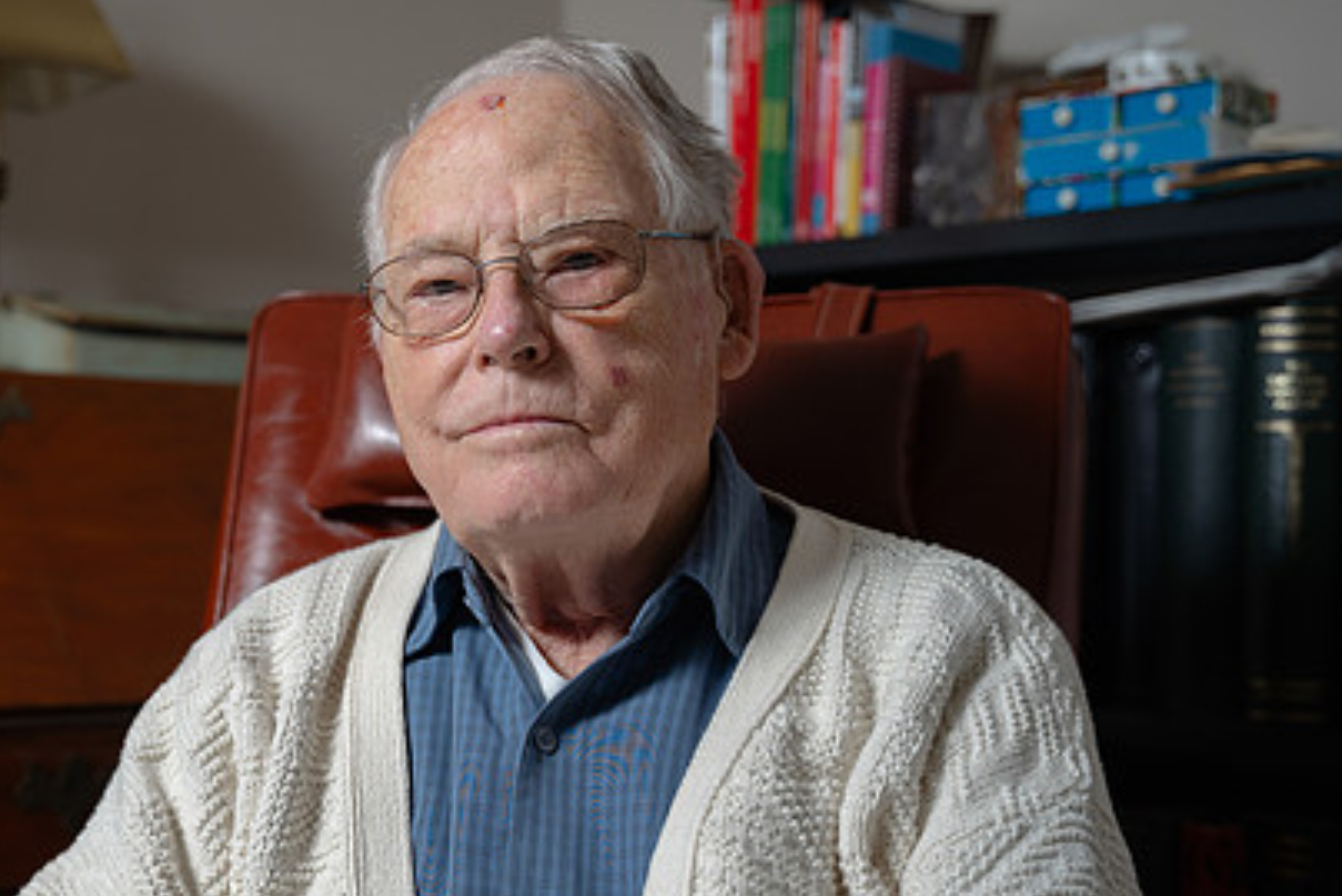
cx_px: 391
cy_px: 578
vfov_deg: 23.7
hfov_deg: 34.5
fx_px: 2125
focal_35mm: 57
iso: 200
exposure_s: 1/160
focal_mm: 36.7
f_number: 2.8
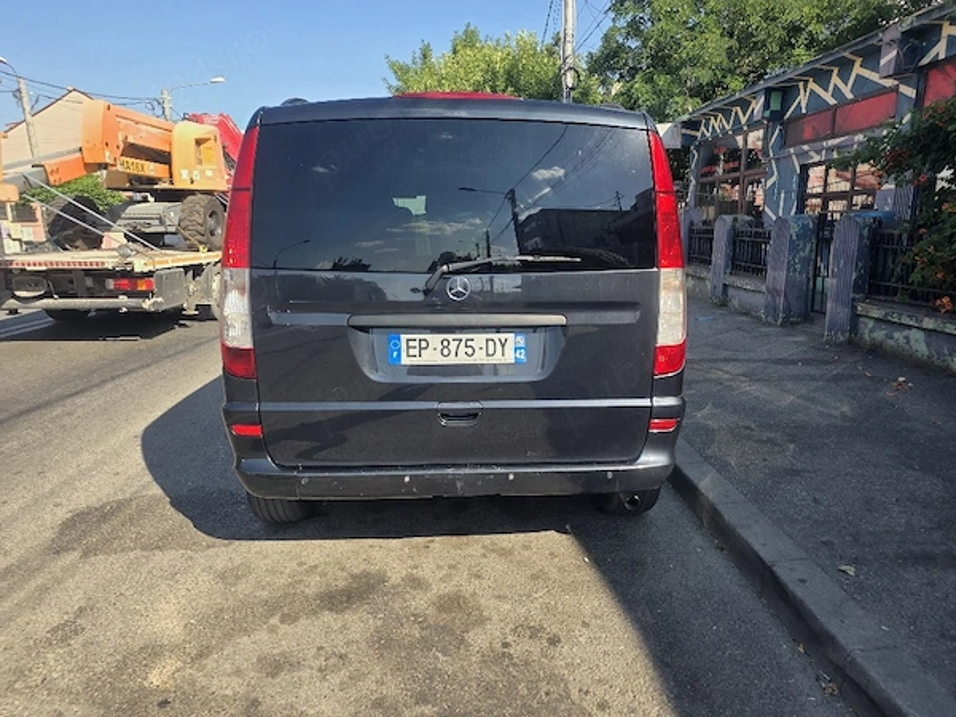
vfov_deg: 58.9
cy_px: 358
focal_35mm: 23
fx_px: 635
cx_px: 478
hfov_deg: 73.9
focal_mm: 6.3
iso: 80
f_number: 1.7
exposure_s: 1/3333
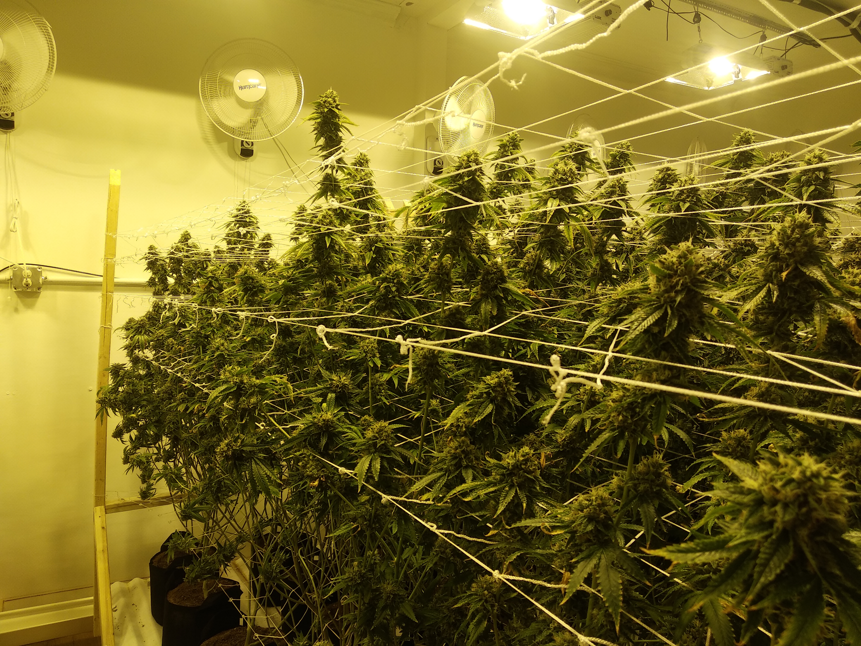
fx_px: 647
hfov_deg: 67.3
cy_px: 323
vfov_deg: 53.1
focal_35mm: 26
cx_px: 430
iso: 100
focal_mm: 3.81
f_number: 2.2
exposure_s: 1/581
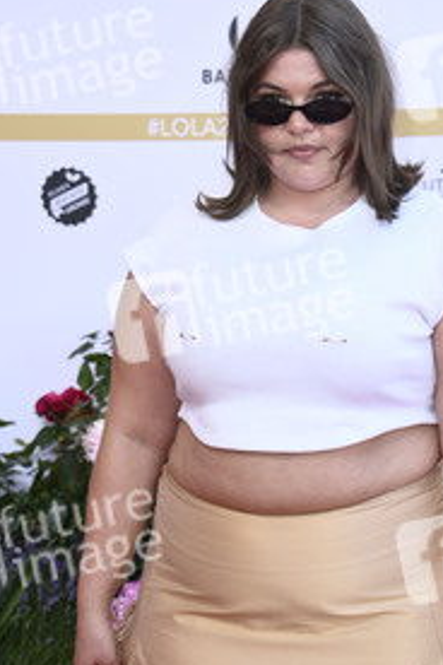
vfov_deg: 13.5
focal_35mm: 152
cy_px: 426
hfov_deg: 9.0
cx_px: 301
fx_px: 2805
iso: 500
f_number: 6.3
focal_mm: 105
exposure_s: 1/250
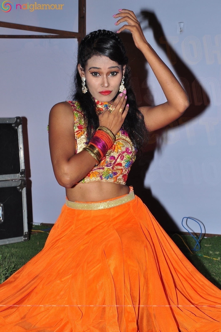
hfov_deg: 17.4
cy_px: 166
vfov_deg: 26.0
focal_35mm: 78
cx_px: 110
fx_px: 720
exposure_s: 1/125
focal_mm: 52
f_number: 11
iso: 400
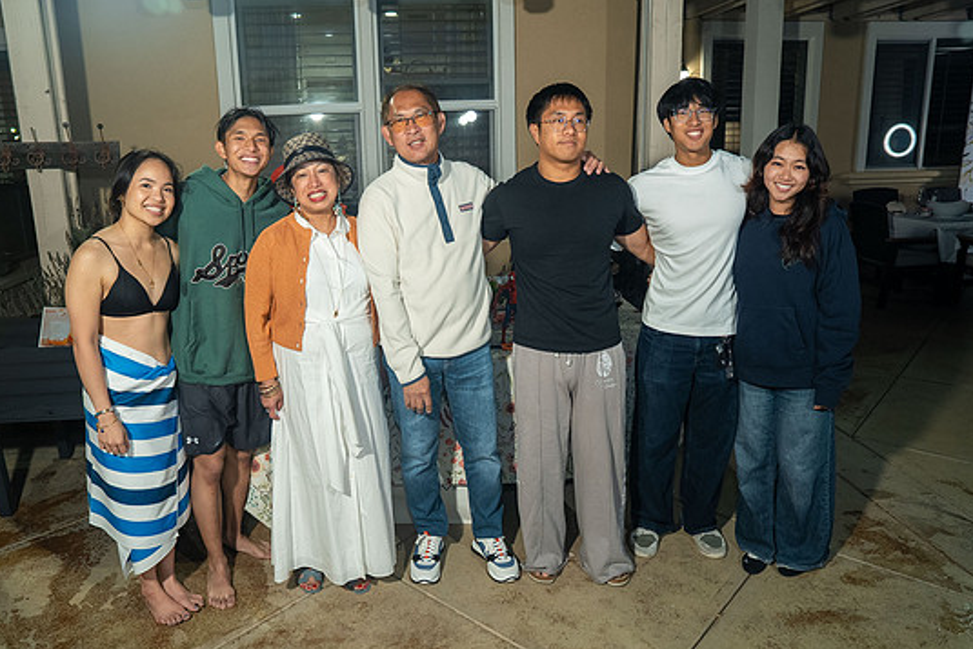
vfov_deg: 49.6
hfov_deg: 69.3
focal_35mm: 26
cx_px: 460
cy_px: 321
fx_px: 703
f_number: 3.5
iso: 640
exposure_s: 1/160
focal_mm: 24
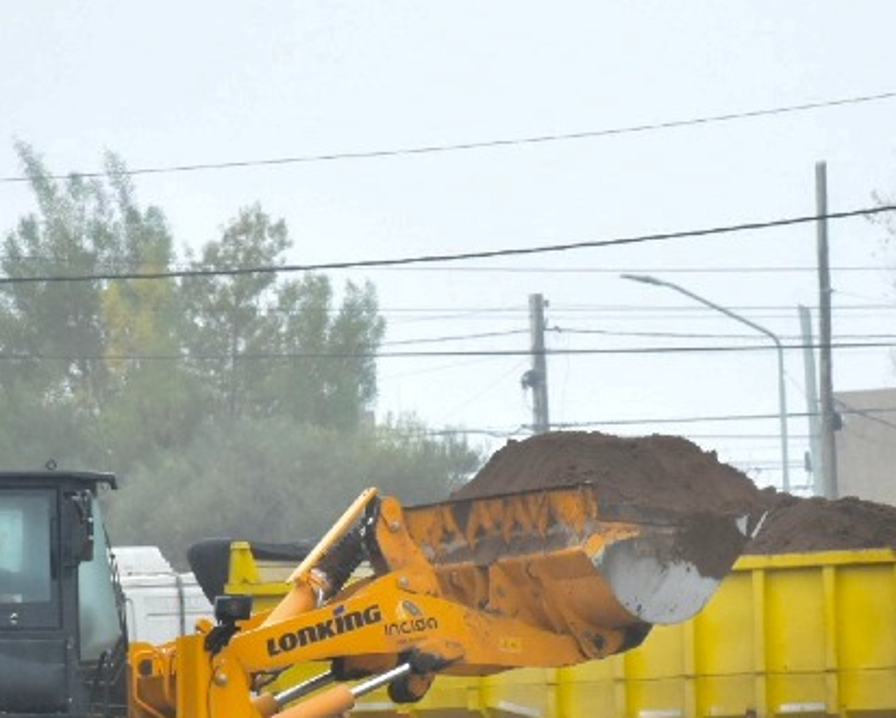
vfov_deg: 3.9
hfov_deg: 4.8
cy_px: 493
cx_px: 503
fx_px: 10639
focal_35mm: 401
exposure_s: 1/400
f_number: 5.6
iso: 1100
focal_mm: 116
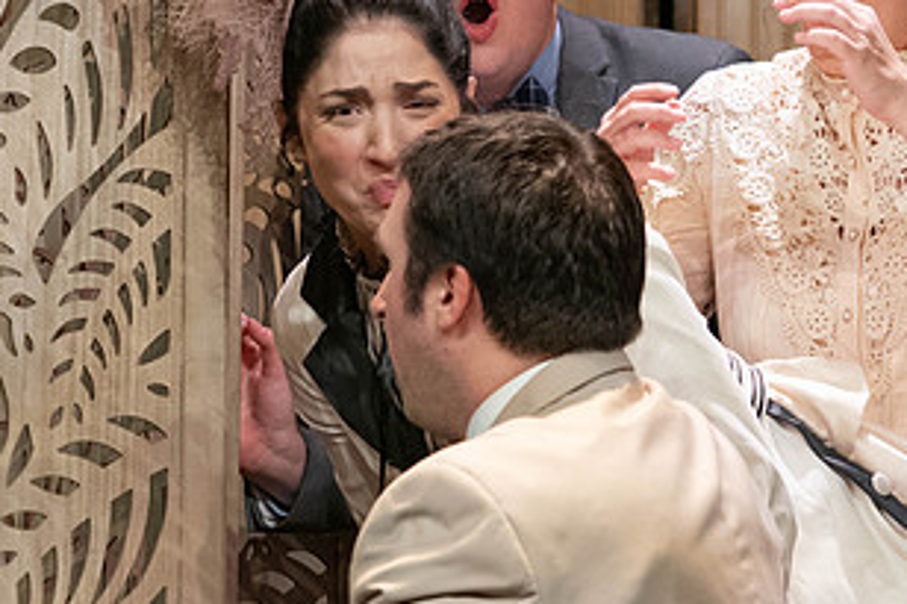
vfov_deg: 5.0
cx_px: 657
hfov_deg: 7.6
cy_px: 240
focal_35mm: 272
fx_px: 6849
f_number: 6.3
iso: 2500
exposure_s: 1/250
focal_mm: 128
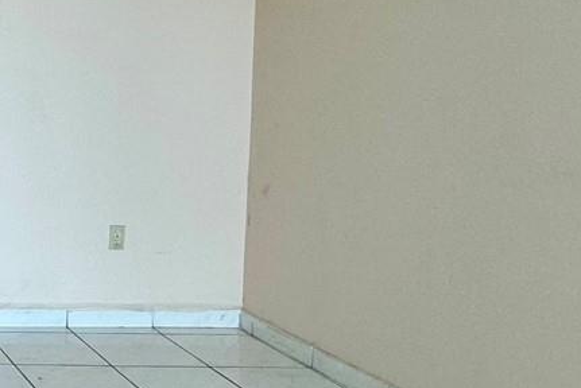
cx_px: -270
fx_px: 872
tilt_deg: -3.4
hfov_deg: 27.1
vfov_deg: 24.8
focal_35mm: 54
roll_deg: -0.1
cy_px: 101
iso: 80
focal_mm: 2.22
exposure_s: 1/120
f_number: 2.2
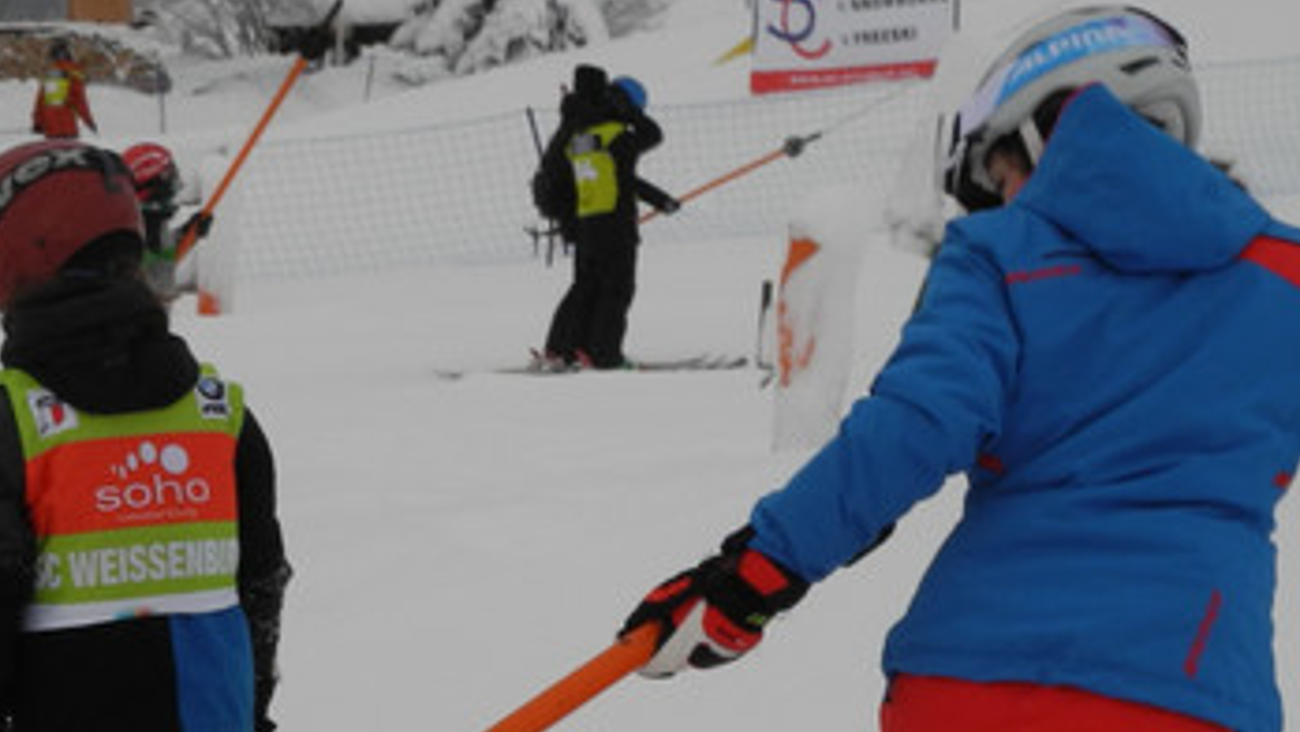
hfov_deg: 18.0
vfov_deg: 10.0
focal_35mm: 118
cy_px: 1094
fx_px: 4069
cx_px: 299
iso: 100
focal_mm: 8.8
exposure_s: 1/800
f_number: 3.2
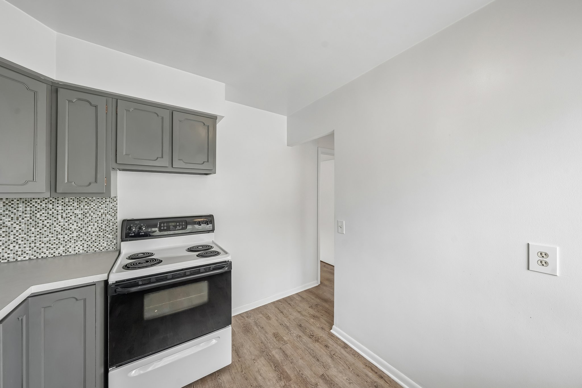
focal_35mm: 12
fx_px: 194
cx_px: 291
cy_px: 194
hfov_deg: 112.6
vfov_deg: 90.0
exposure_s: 1/25
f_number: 8
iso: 400
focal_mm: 12
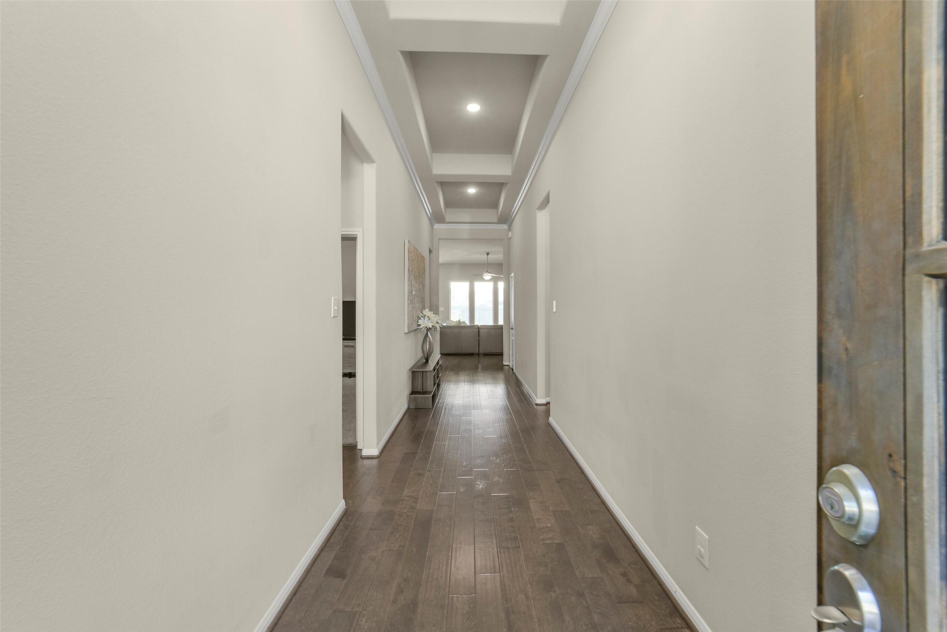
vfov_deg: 81.2
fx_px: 368
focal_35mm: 14
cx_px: 474
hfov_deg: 104.2
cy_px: 316
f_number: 11
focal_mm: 14
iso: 500
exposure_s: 1/15
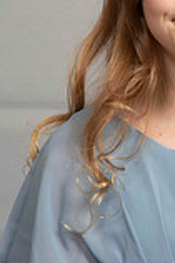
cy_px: 47
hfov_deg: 4.6
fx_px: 2192
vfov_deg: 6.9
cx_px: 198
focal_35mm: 300
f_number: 6.3
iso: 100
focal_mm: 70
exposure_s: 1/60
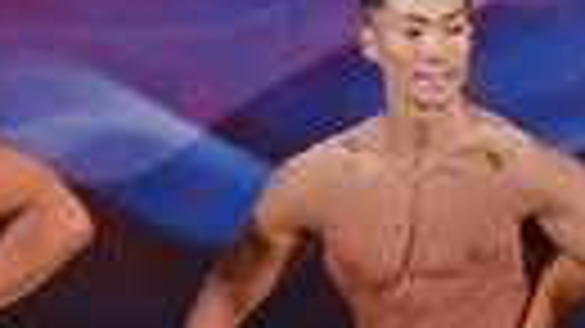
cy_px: 270
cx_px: 1042
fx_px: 12327
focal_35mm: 795
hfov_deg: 2.7
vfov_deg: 1.5
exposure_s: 1/400
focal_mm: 85
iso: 3200
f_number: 5.6
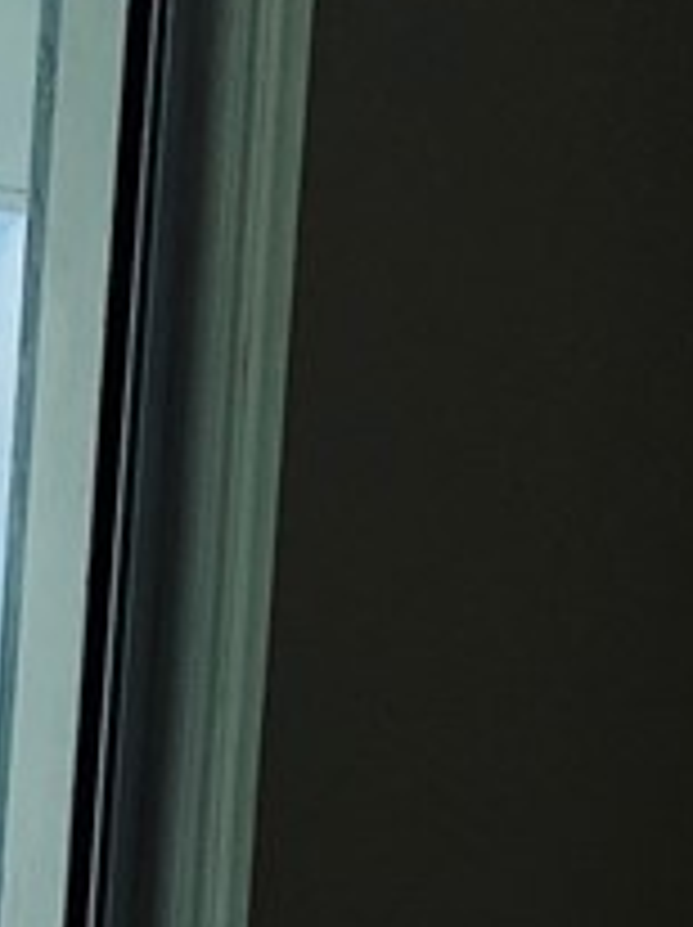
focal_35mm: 202
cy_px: 2313
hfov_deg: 6.5
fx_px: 5403
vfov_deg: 8.8
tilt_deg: -10.6
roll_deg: -0.9
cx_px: -1588
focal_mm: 4.25
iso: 32
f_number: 1.8
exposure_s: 1/1727
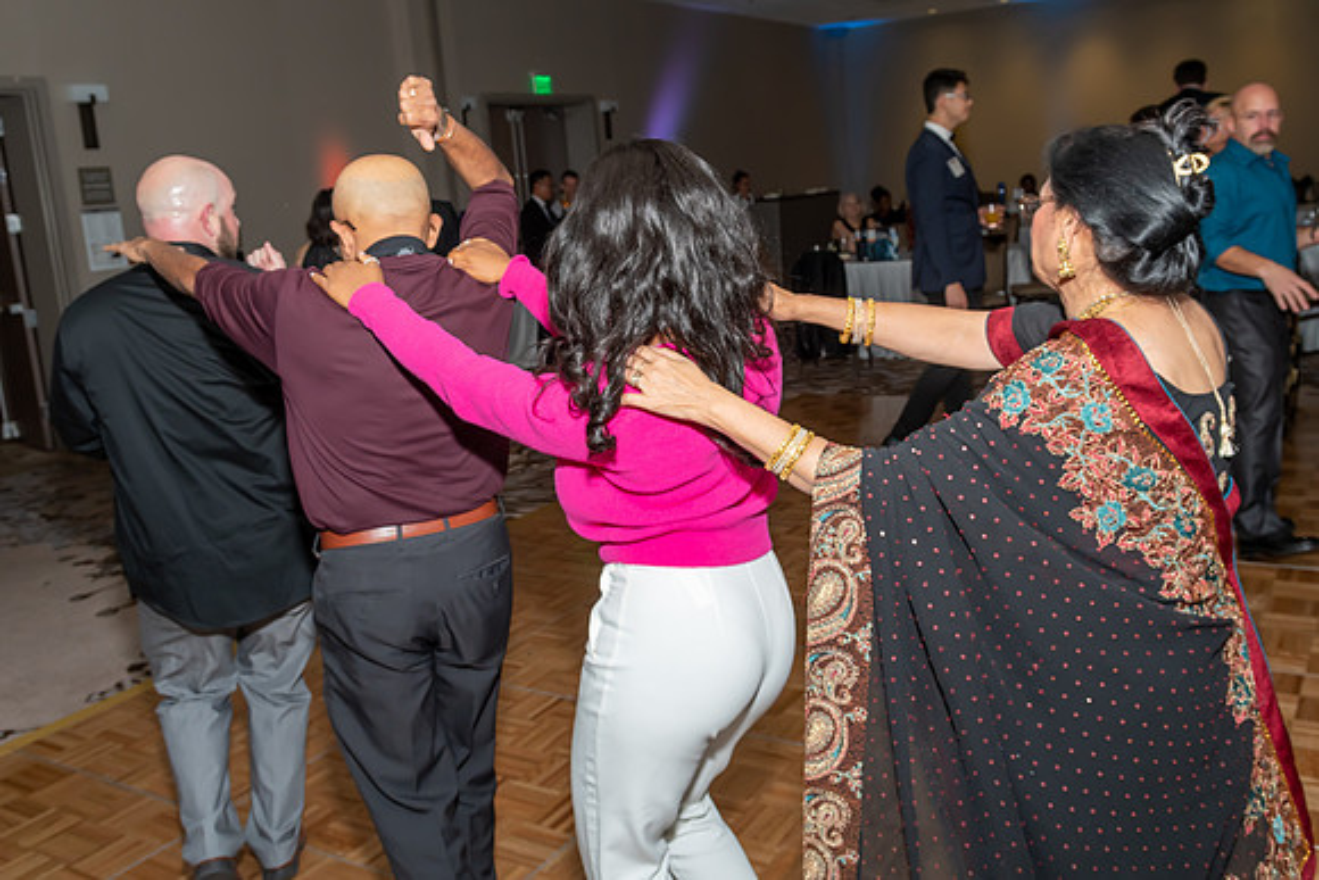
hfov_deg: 59.3
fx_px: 1159
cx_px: 660
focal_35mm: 32
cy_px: 392
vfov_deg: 41.5
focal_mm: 19
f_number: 5.6
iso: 400
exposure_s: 1/250
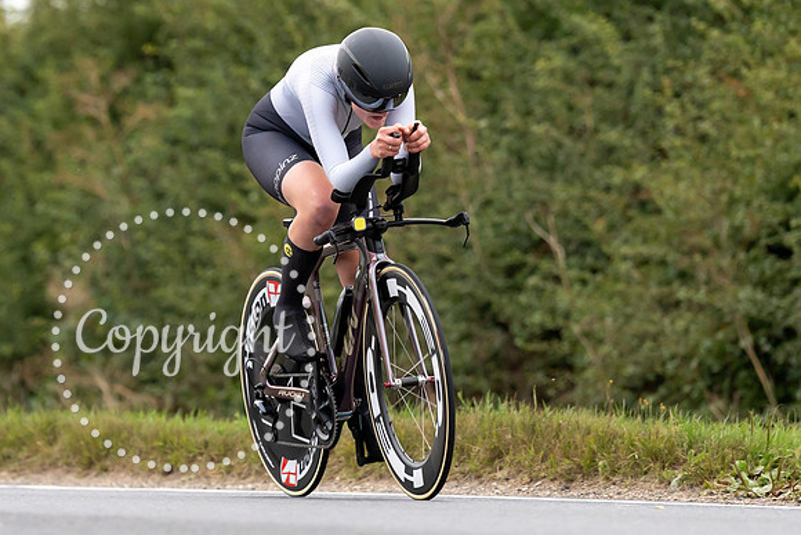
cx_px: 323
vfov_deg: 4.0
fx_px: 7709
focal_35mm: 346
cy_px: 130
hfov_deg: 5.9
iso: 1000
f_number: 3.2
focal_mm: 170
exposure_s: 1/1000
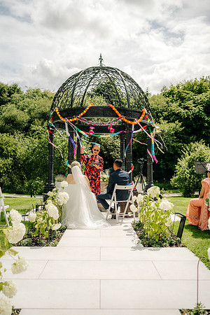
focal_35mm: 35
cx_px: 105
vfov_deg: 54.4
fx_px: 306
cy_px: 158
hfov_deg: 37.9
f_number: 2.2
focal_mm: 35
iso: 100
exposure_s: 1/5000
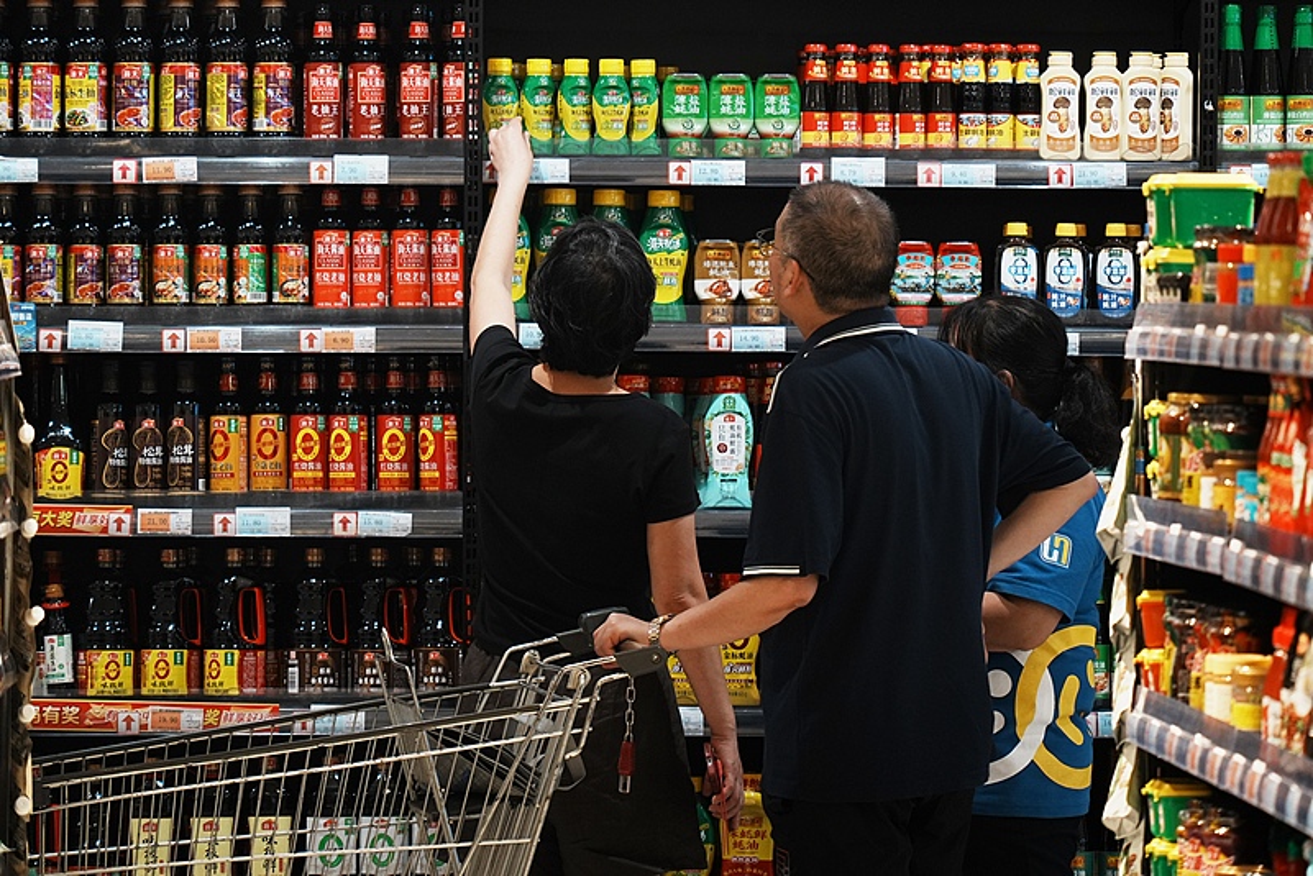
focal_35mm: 200
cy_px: 438
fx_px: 7297
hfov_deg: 10.3
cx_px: 656
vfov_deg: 6.9
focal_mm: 200
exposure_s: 1/125
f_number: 6.3
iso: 1250
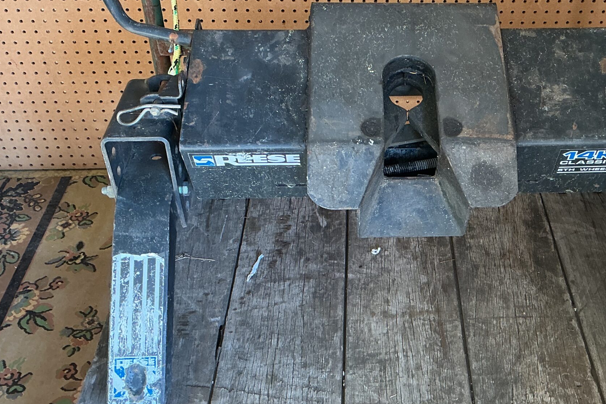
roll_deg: -0.7
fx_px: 774
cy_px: 163
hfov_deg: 42.1
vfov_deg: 29.2
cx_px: 411
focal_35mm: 46
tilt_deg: -35.1
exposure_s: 1/60
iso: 80
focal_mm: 3
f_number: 1.8
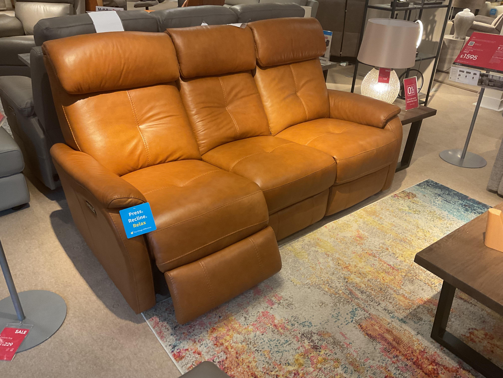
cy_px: 189
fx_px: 421
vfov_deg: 48.2
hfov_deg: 61.7
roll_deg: -0.9
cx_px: 252
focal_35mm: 29
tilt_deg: -28.8
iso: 100
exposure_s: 1/50
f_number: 1.8
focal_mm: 3
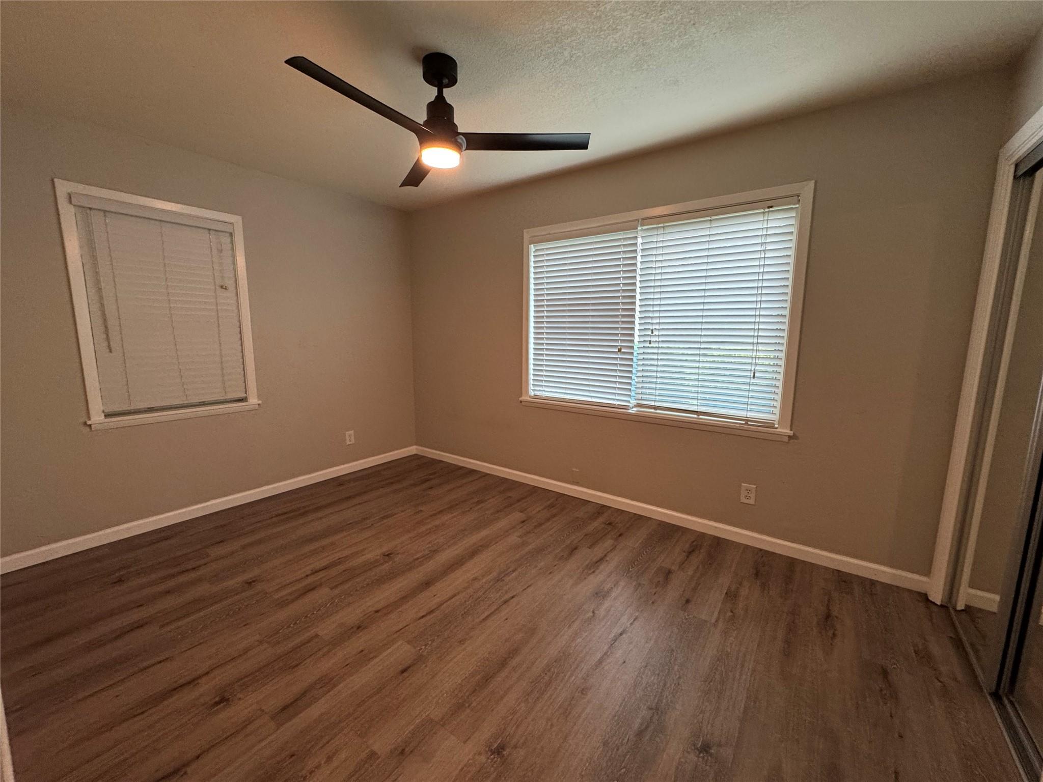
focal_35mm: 14
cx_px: 522
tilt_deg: -9.2
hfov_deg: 102.1
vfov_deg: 85.7
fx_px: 422
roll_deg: -0.3
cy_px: 391
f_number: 2.2
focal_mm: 2.22
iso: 250
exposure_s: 1/60
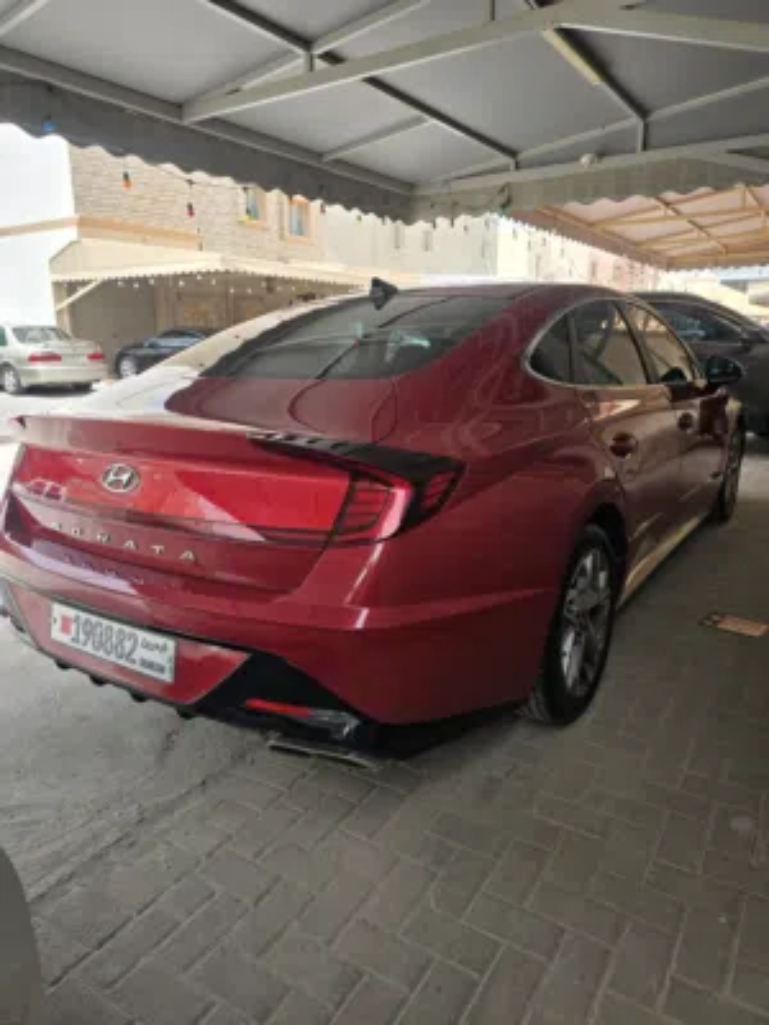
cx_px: 384
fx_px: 681
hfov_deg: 58.9
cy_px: 512
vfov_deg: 73.9
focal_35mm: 23
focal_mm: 6.3
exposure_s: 1/313
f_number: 1.7
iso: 12
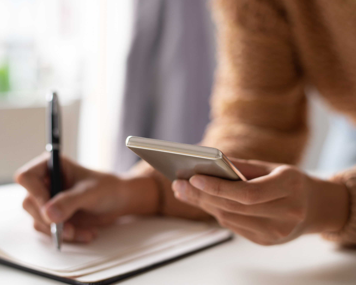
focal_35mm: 66
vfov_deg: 23.1
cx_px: 198
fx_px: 695
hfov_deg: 28.7
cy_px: 142
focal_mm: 58
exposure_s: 1/100
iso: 100
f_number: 2.8
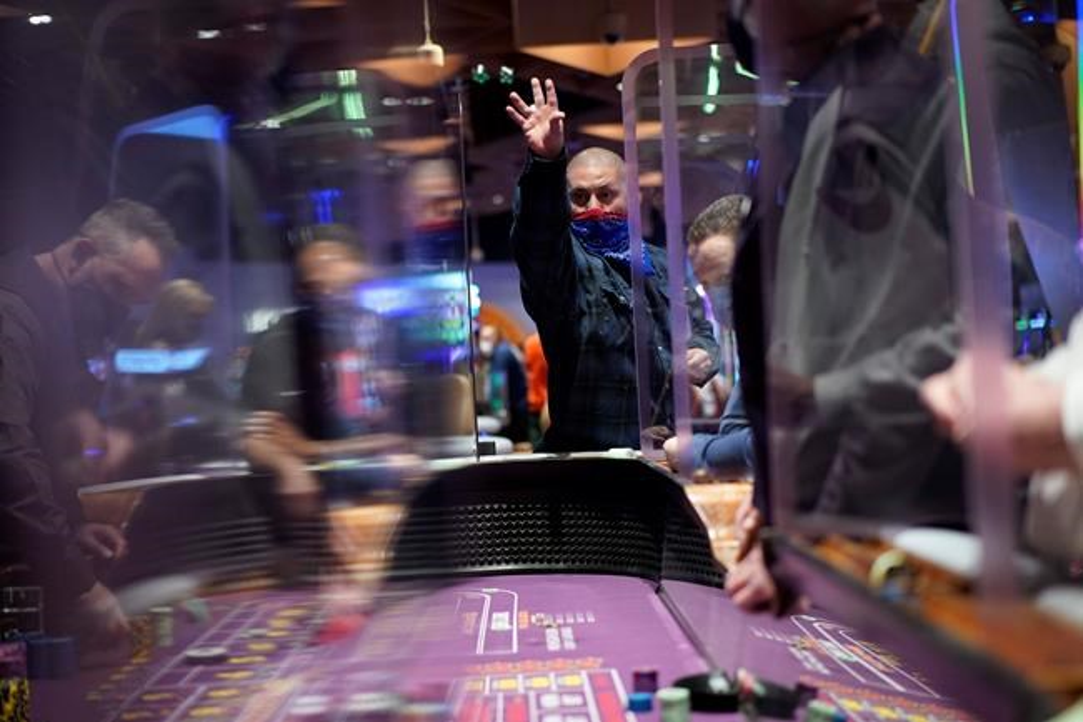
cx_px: 542
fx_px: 1654
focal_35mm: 55
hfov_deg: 36.3
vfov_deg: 24.6
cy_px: 361
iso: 2500
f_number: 1.8
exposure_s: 1/400
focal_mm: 55
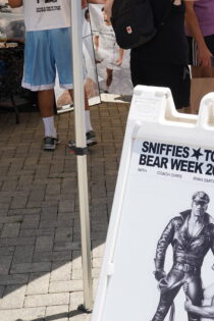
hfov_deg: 20.9
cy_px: 75
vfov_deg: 31.3
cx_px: 209
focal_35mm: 63
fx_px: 562
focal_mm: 31
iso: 400
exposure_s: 1/320
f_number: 11
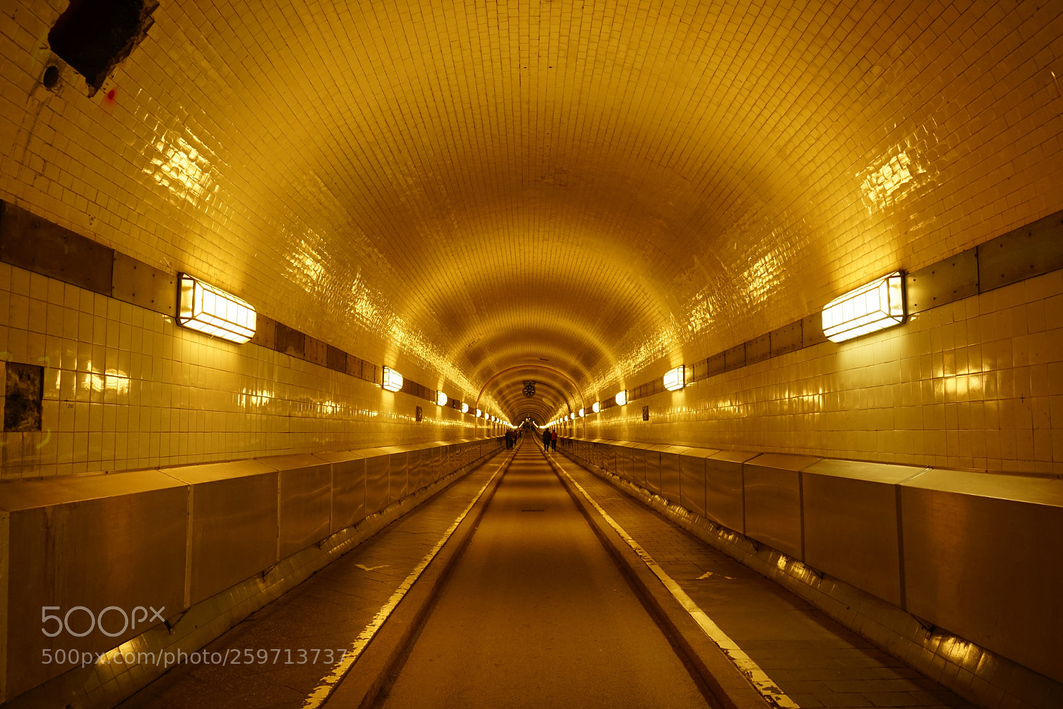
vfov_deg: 43.6
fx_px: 886
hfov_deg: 61.9
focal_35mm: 30
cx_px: 532
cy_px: 354
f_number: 5.6
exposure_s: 1/20
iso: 1000
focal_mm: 30
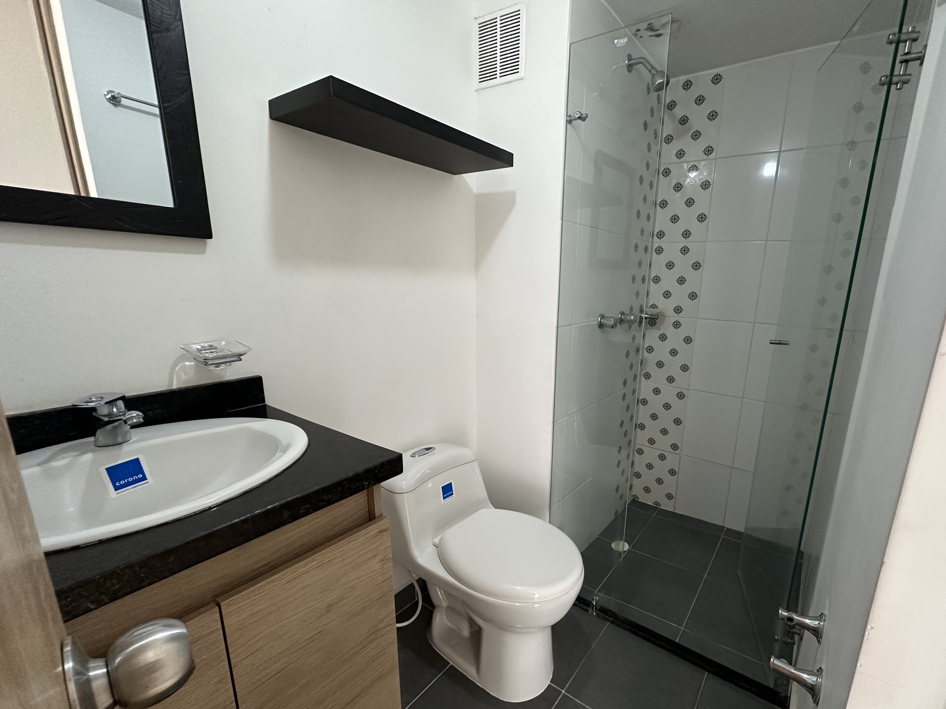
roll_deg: -2.0
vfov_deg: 78.0
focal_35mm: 16
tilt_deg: -13.7
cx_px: 540
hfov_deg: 93.9
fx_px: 437
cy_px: 383
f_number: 2.2
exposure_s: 1/120
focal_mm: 2.22
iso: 250
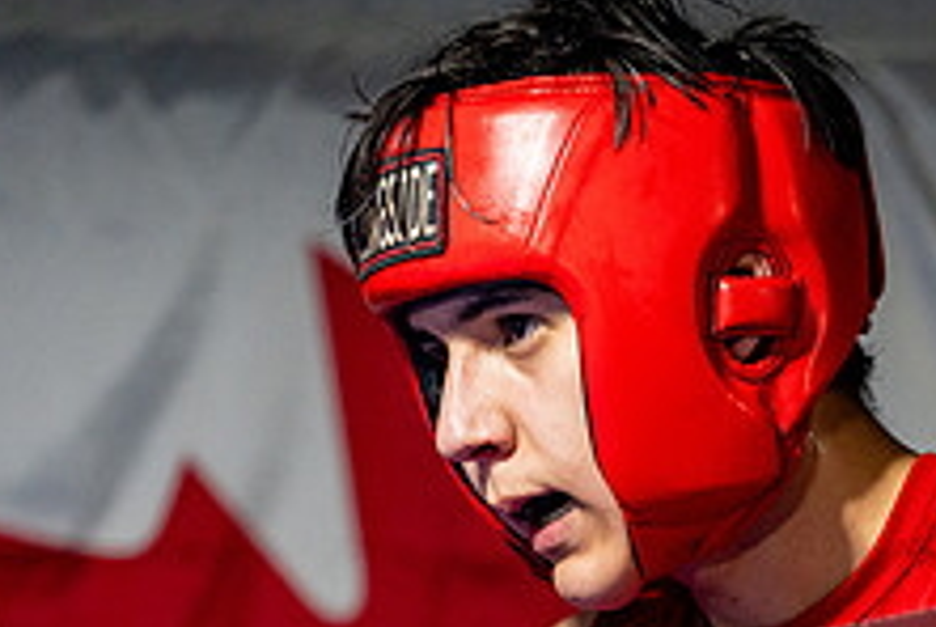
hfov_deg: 5.2
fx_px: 10231
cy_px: 739
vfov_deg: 3.5
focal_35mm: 393
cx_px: 631
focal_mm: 150
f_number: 2
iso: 4000
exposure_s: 1/1000
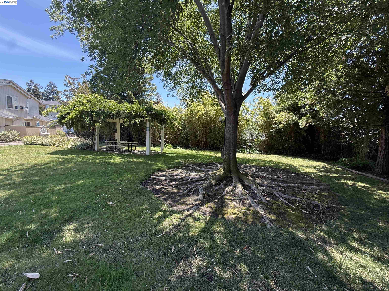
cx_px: 194
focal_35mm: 14
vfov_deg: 85.7
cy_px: 146
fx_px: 157
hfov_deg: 102.1
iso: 64
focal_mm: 2.22
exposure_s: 1/252
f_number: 2.2
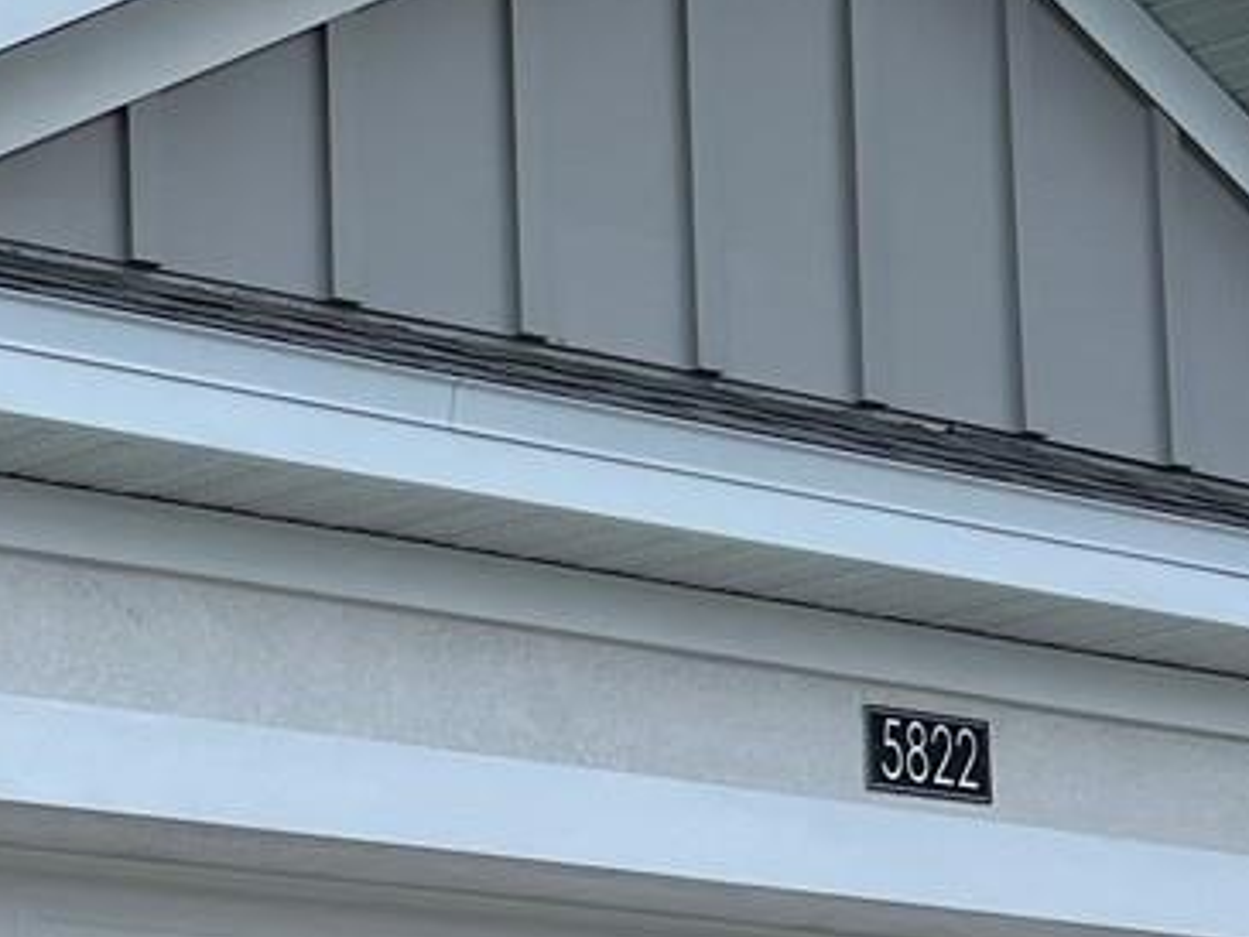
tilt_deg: +7.2
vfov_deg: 12.9
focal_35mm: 114
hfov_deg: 15.6
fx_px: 4115
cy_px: 882
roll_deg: -0.8
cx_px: -753
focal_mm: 5.7
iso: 50
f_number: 1.5
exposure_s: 1/909
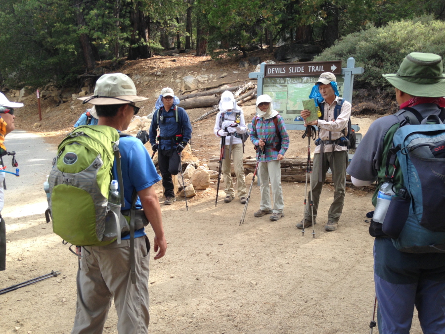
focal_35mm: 33
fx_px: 424
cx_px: 222
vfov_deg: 42.9
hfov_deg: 55.4
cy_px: 167
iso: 50
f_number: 2.4
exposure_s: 1/187
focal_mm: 4.12
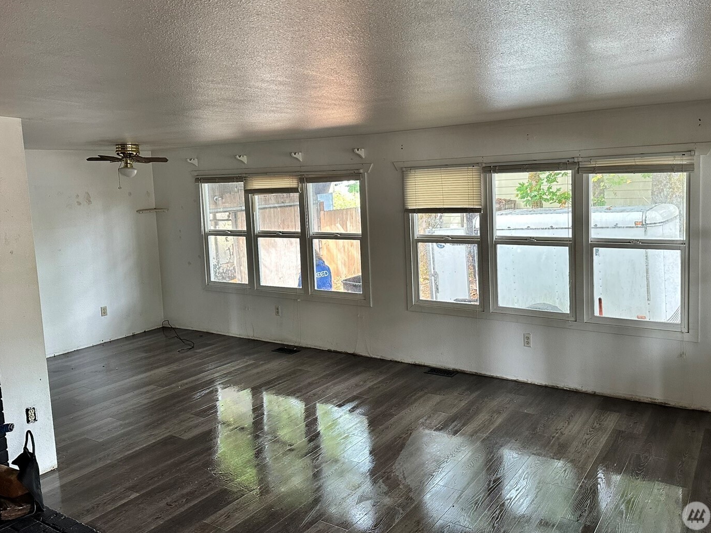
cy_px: 226
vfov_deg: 49.6
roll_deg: +2.4
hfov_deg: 63.2
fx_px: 575
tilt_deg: -5.1
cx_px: 402
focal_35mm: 28
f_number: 1.78
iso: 200
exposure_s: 1/121
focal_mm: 6.86
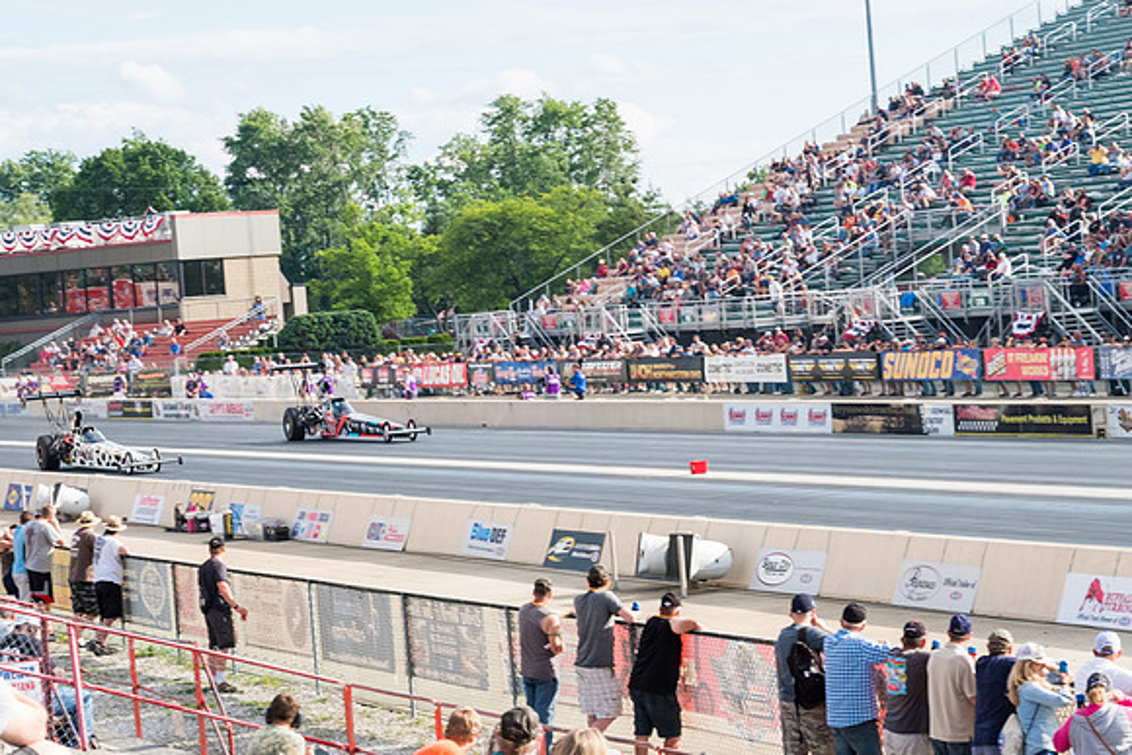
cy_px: 378
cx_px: 566
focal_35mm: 116
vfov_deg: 11.8
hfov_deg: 17.6
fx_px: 3648
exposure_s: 1/200
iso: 400
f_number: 9
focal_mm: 77.3
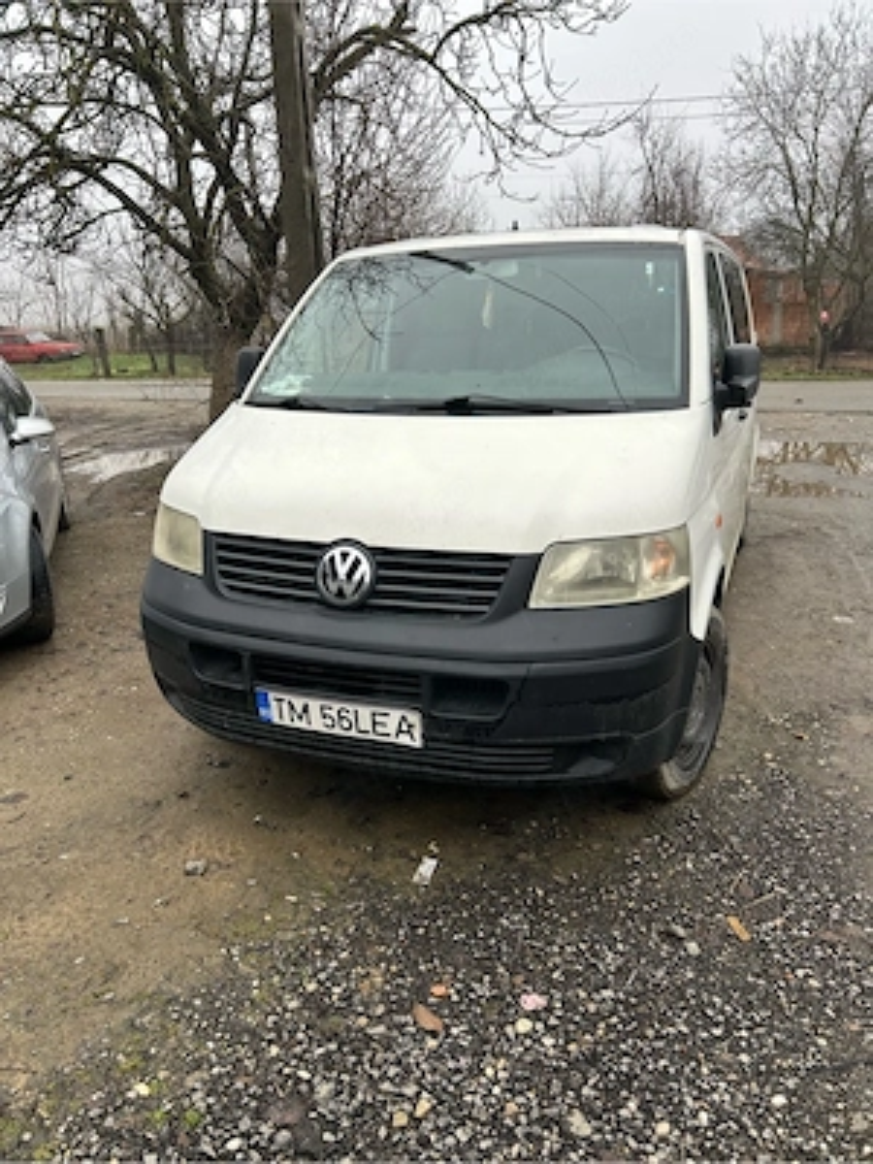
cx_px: 436
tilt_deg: -17.1
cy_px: 582
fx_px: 874
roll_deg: +1.9
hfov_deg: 53.1
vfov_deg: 67.3
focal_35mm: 26
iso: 50
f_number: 1.5
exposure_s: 1/536
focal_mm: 5.7
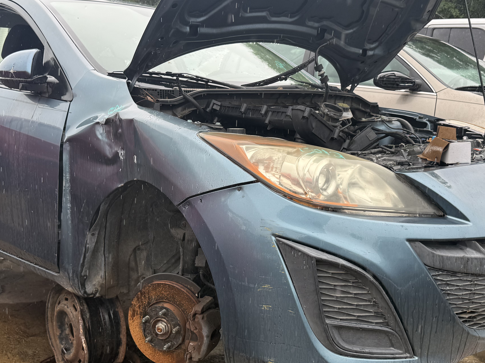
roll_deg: -1.4
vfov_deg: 36.0
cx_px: 238
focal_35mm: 40
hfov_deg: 46.8
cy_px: 190
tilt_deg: -11.1
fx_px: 560
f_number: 1.78
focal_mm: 6.76
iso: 80
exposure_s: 1/575
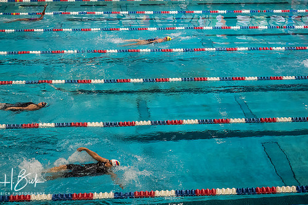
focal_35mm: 65
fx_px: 556
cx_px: 135
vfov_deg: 20.9
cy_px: 81
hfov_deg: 30.9
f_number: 2.8
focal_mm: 27
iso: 1250
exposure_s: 1/500
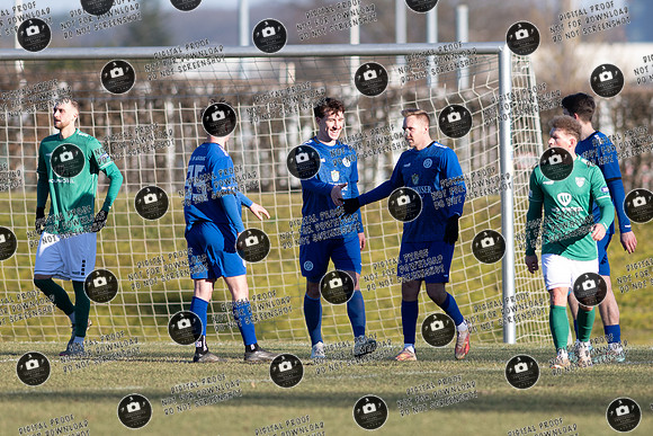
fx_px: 13393
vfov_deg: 1.9
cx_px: 342
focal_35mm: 738
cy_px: 219
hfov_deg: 2.8
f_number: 3.2
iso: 200
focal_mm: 300
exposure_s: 1/1600
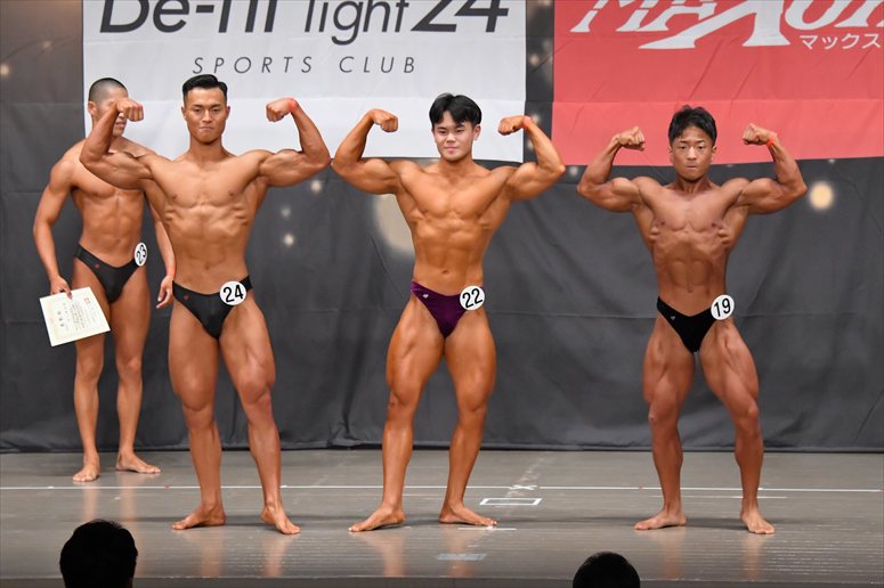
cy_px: 294
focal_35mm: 174
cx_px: 442
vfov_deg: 7.9
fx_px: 4271
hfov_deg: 11.8
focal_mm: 116
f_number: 5.6
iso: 6400
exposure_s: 1/400
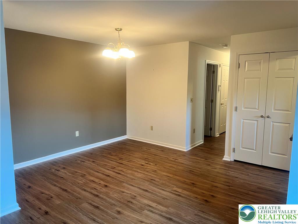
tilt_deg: -7.6
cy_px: 112
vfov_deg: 53.1
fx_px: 224
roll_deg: +0.0
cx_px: 149
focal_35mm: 26
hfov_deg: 67.3
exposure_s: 1/60
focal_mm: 5.7
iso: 125
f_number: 1.5
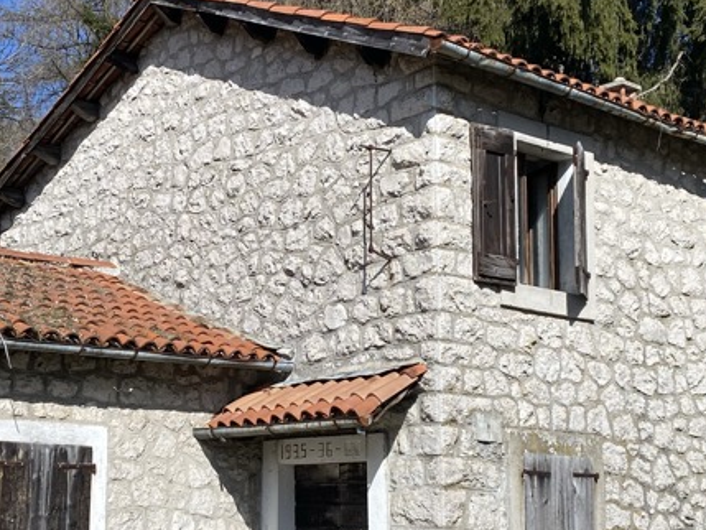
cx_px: 257
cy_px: 328
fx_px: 1265
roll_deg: -0.7
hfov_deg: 31.0
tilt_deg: +9.0
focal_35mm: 62
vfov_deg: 23.6
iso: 32
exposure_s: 1/4444
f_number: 1.8
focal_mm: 4.25
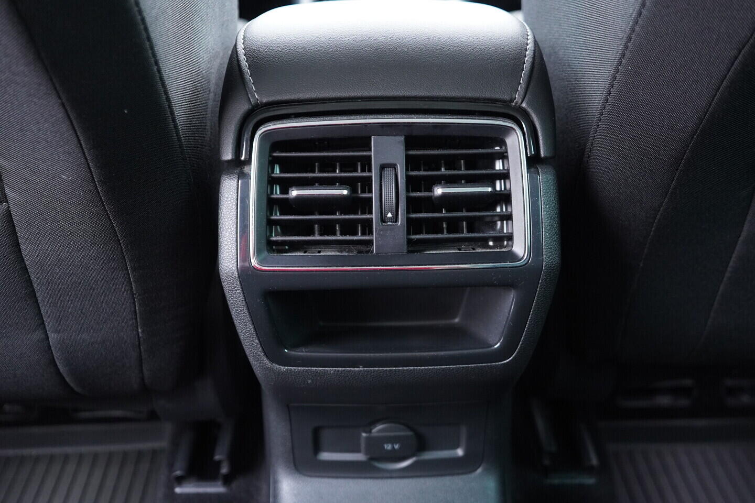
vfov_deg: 36.9
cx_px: 378
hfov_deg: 53.1
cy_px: 252
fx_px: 755
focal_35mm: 36
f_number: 2.8
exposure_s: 1/40
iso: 2000
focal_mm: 24
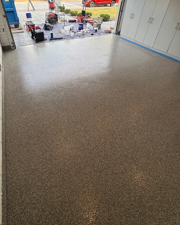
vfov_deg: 80.9
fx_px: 127
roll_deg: -4.2
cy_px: 78
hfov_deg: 70.5
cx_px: 79
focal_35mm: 19
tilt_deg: -34.2
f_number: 2.2
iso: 50
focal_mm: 2.22
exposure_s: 1/134
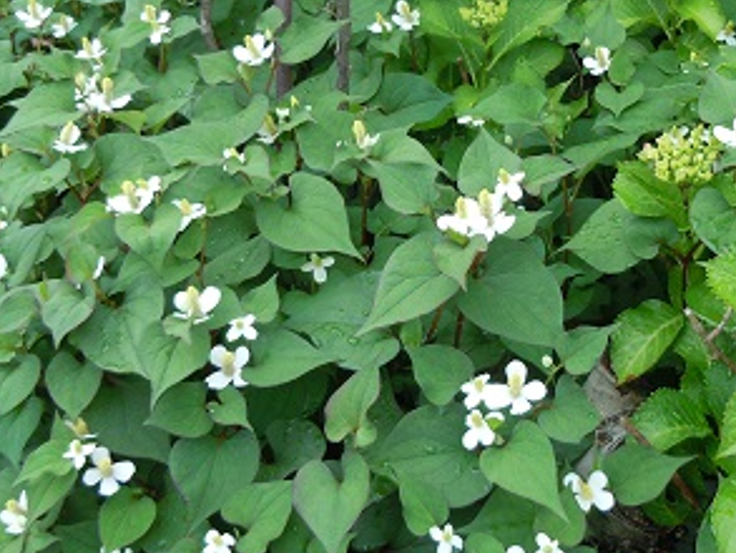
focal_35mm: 46
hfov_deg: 41.1
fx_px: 978
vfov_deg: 31.4
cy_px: 200
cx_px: 414
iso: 100
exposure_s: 1/125
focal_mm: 5.4
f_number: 3.5
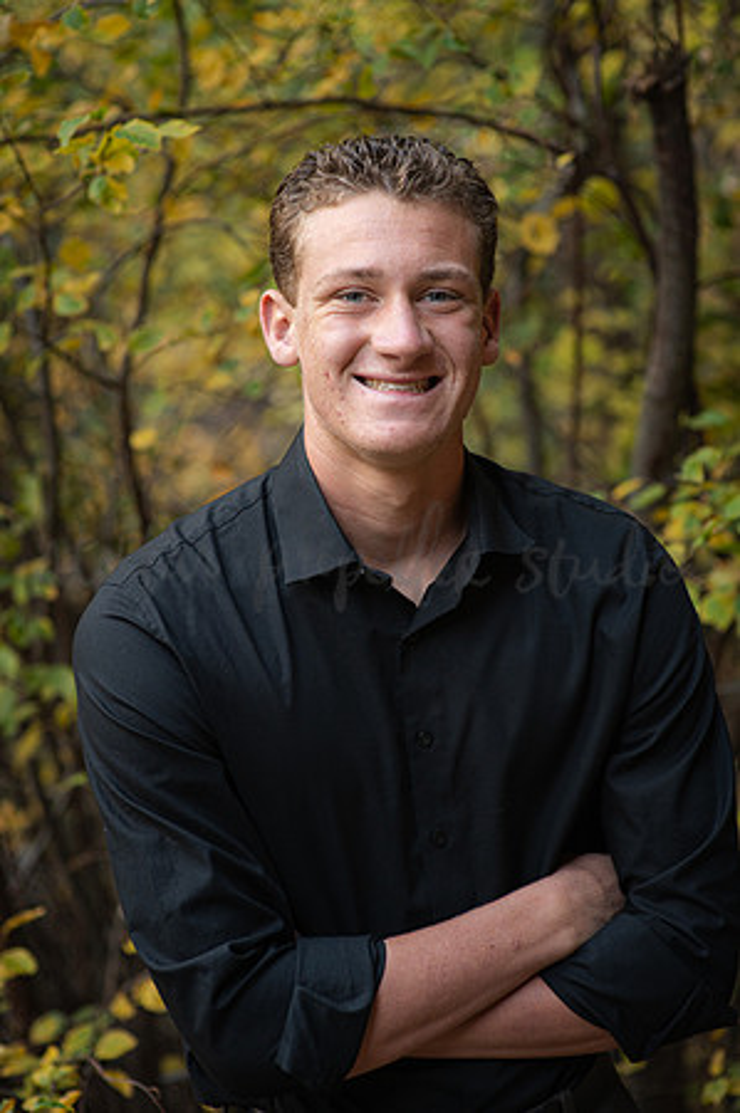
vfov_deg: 23.9
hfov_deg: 16.0
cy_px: 556
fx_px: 2627
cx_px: 370
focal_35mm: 85
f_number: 2.5
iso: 640
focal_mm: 85
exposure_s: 1/320
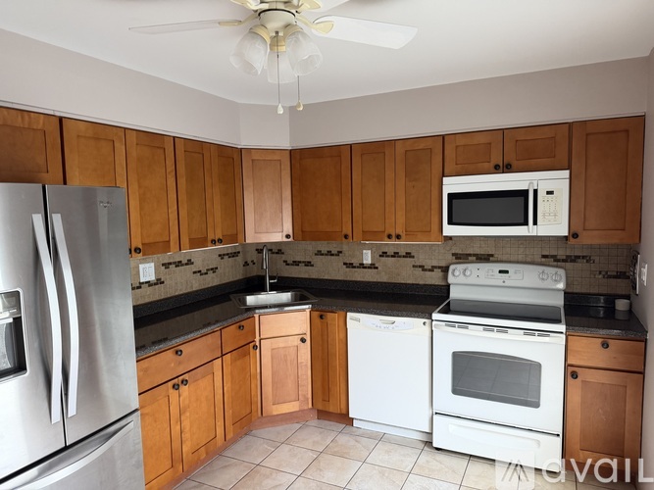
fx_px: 453
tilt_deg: -4.7
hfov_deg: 71.6
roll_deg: +0.7
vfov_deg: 56.8
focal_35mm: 24
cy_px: 245
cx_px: 327
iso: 200
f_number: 1.78
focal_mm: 6.76
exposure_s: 1/60
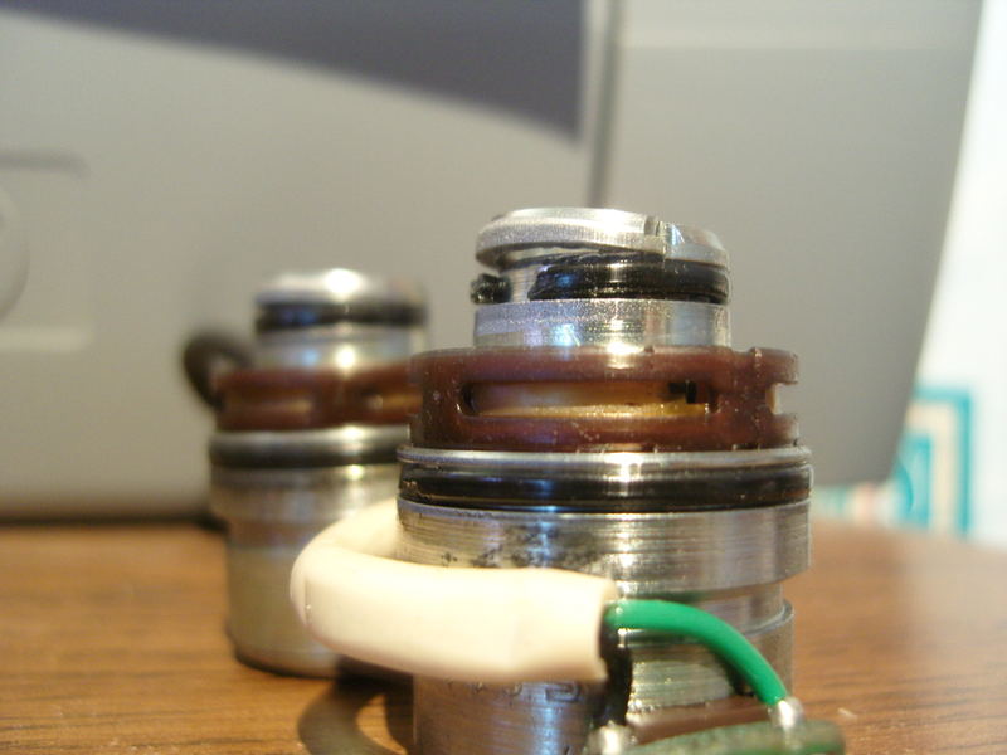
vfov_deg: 41.8
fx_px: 989
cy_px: 378
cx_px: 504
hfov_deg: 54.0
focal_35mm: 34
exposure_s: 1/1.25
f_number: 2.8
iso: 200
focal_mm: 7.3
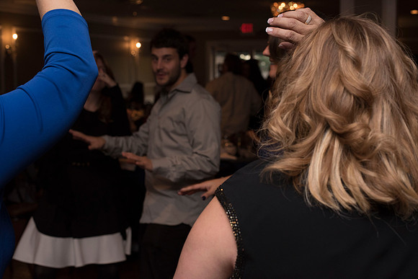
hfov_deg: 39.6
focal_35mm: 50
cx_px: 209
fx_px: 581
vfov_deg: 27.0
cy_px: 140
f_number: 6.3
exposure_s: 1/200
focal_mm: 50
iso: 2000
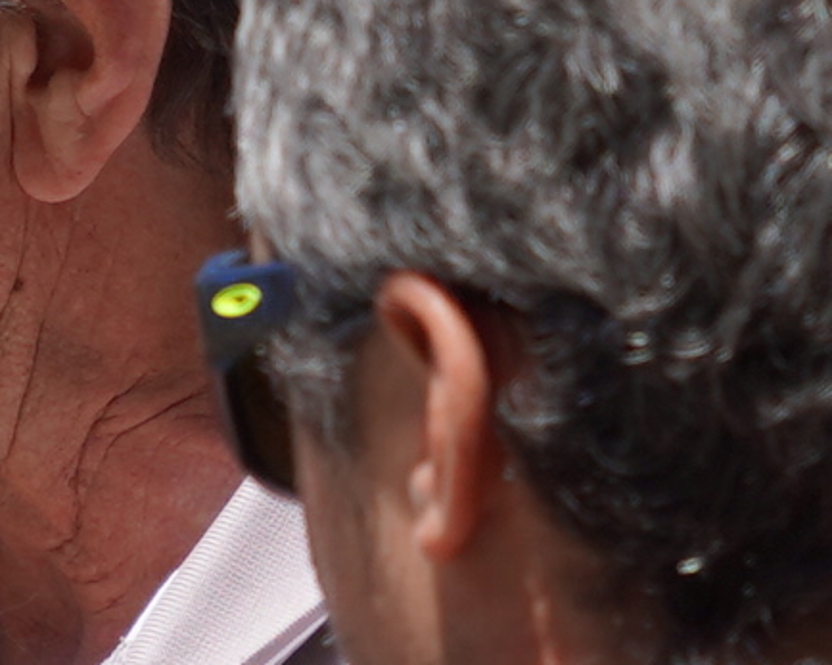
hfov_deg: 3.1
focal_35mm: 621
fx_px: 15288
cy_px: 880
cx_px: -403
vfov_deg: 2.5
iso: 100
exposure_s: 1/400
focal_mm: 73
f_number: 5.6
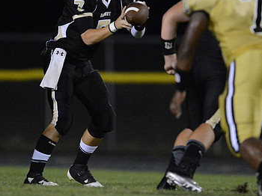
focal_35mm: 638
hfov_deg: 3.1
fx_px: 4826
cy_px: 63
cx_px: 131
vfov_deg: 2.3
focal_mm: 400
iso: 12800
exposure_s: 1/640
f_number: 2.8
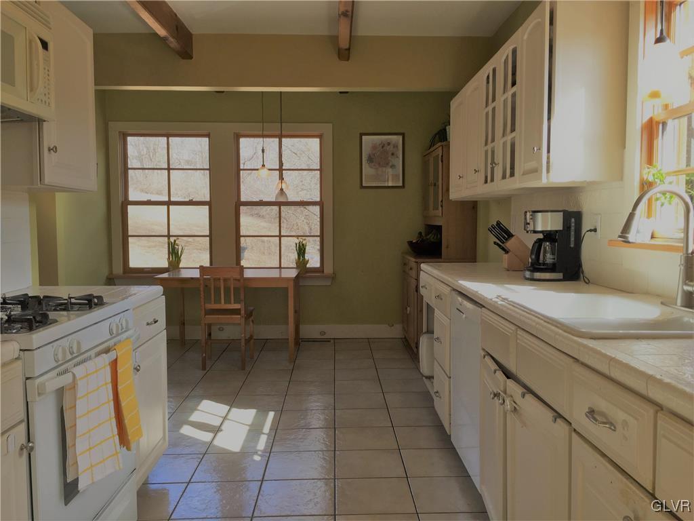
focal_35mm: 29
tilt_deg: -3.9
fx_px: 581
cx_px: 347
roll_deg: +1.3
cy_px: 260
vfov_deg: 48.2
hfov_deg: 61.7
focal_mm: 4.15
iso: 32
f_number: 2.2
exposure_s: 1/124
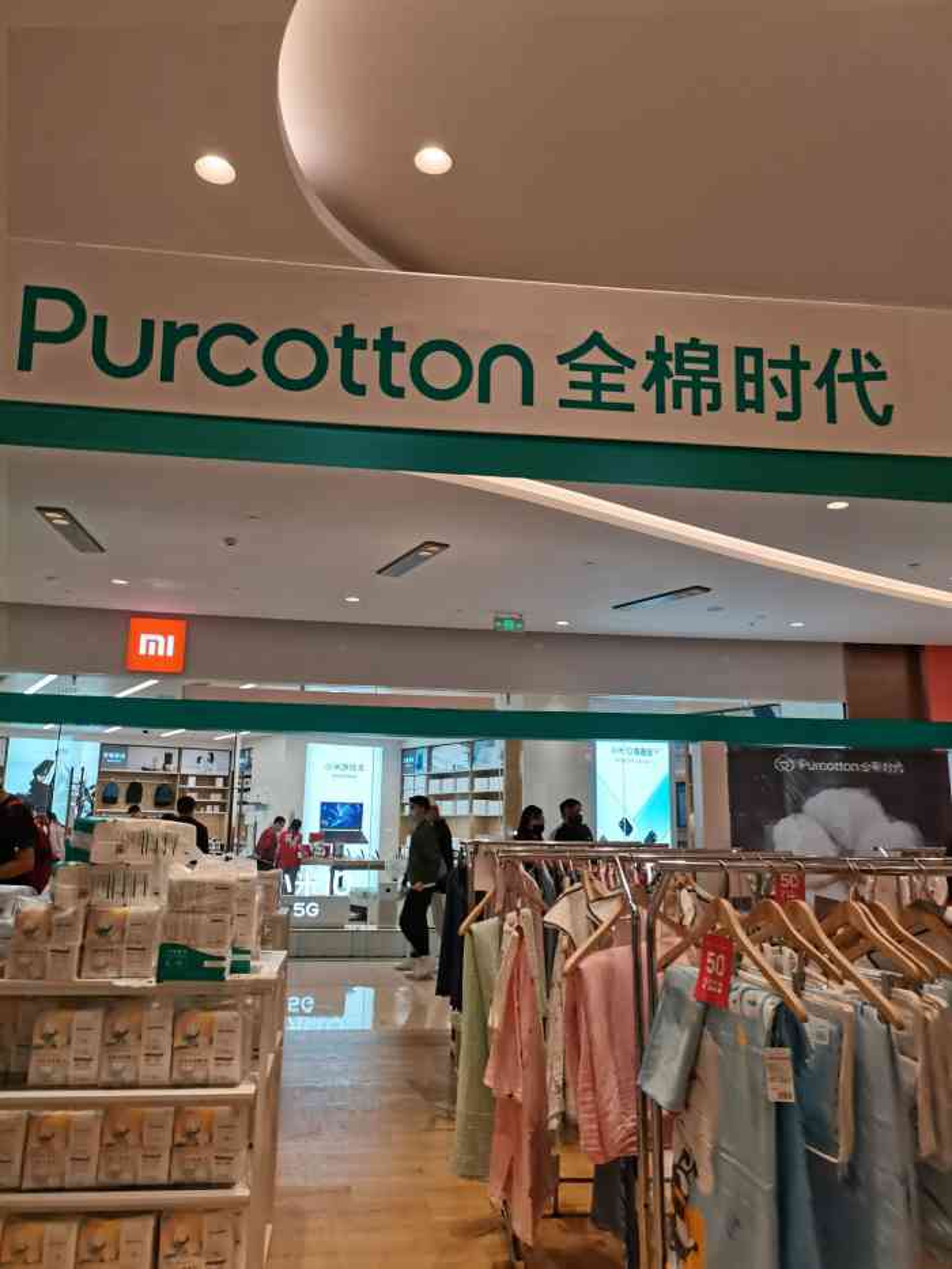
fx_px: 953
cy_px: 634
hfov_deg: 53.1
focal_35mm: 26
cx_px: 476
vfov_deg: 67.3
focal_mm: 5.58
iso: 64
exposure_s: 1/100
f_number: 1.8
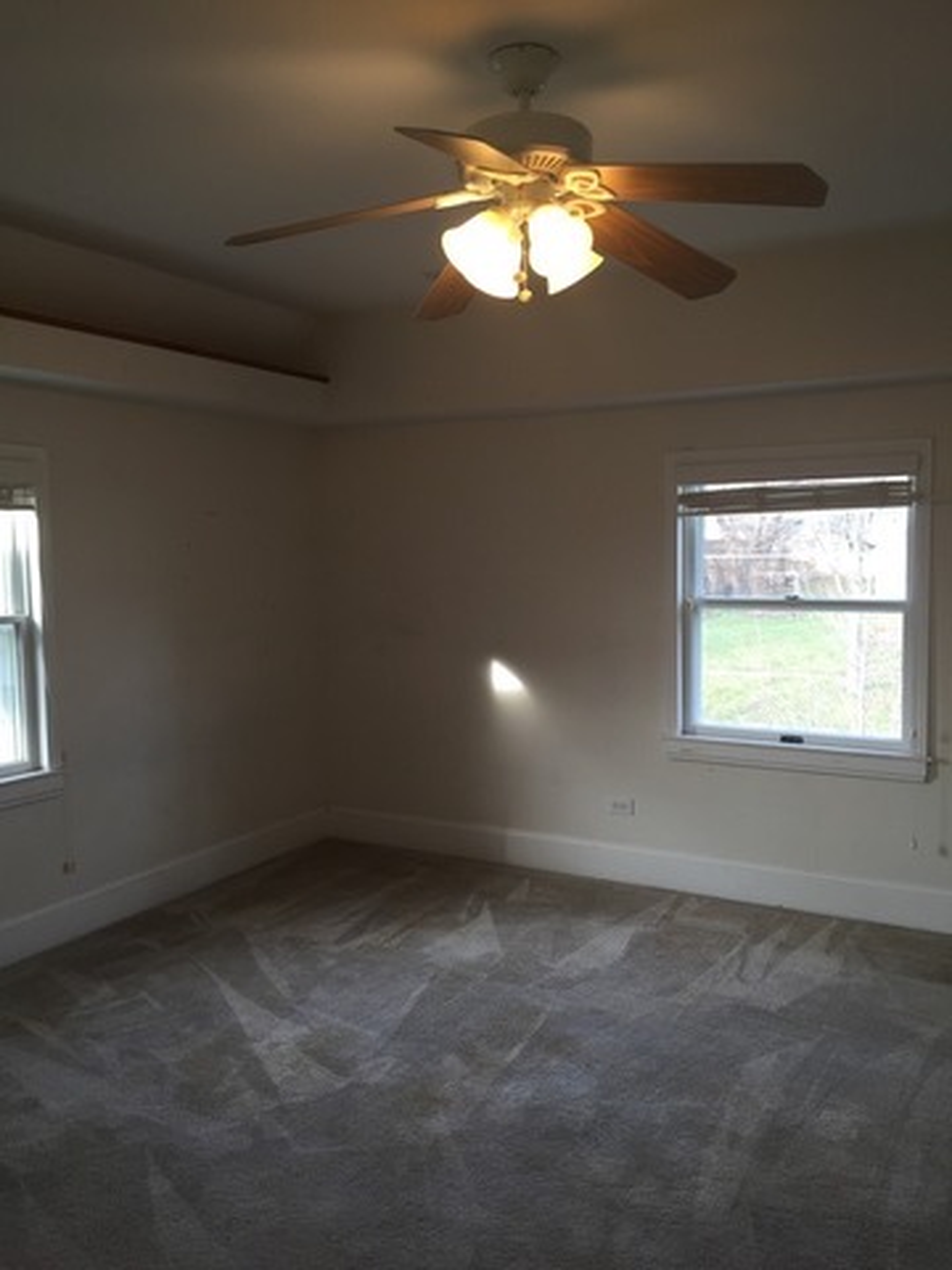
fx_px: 1063
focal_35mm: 29
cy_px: 635
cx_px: 476
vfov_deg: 61.7
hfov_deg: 48.2
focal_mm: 4.15
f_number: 2.2
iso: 32
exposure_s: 1/40
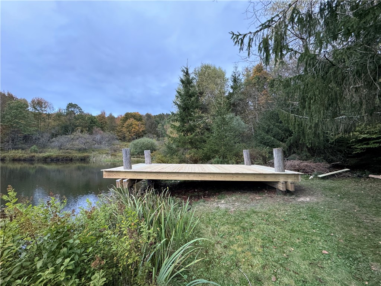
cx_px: 190
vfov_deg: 85.7
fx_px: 154
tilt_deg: +3.9
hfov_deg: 102.1
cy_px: 143
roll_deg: -0.5
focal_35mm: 14
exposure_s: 1/99
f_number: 2.2
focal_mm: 2.22
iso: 200
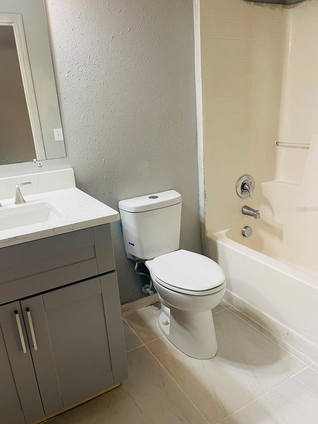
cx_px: 157
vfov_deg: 67.3
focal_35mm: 26
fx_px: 319
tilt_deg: -18.2
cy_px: 209
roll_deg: +4.0
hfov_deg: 53.0
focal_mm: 5.1
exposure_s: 1/60
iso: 200
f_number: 1.6
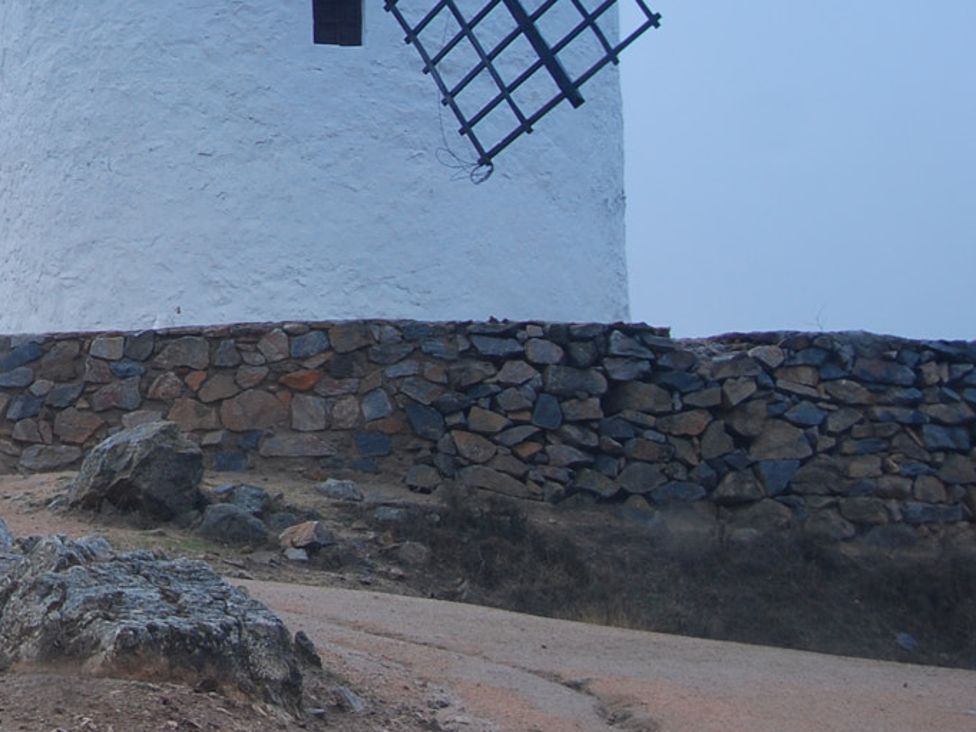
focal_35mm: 165
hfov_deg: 11.5
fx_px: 4653
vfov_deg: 8.9
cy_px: -188
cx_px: -421
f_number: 8
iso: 100
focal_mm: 38
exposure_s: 1/250
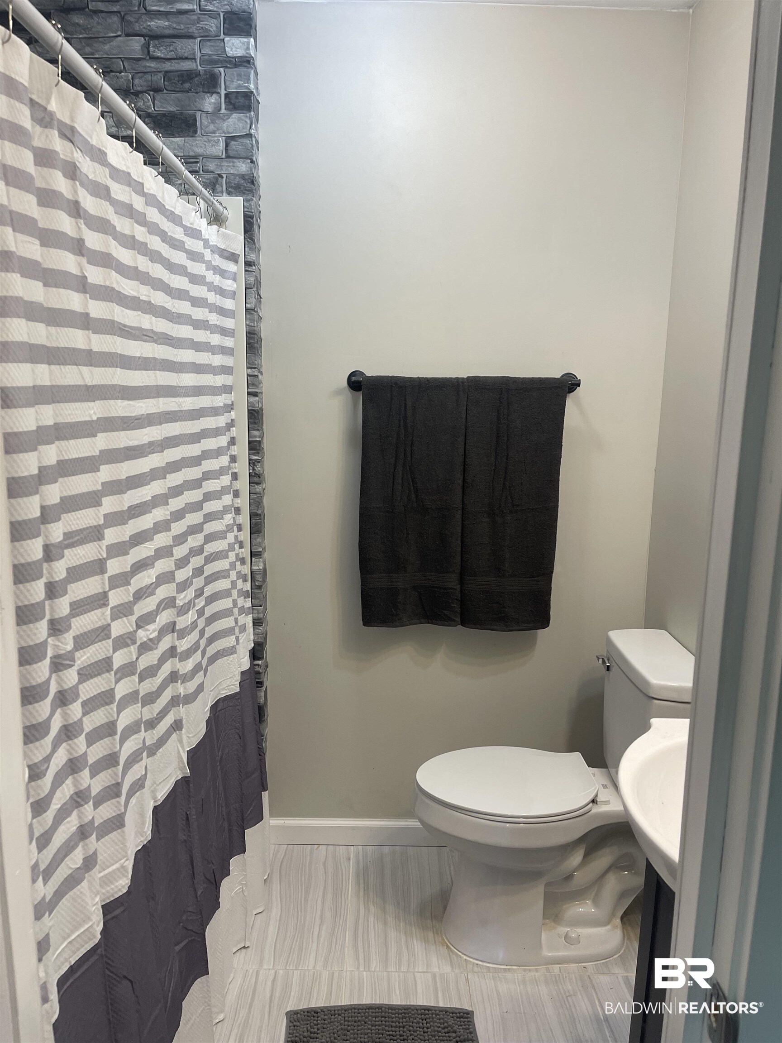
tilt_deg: -8.9
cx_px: 391
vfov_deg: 69.4
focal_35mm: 25
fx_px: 753
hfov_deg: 54.9
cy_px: 522
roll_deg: +0.2
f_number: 1.6
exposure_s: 1/120
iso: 125
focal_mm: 5.1
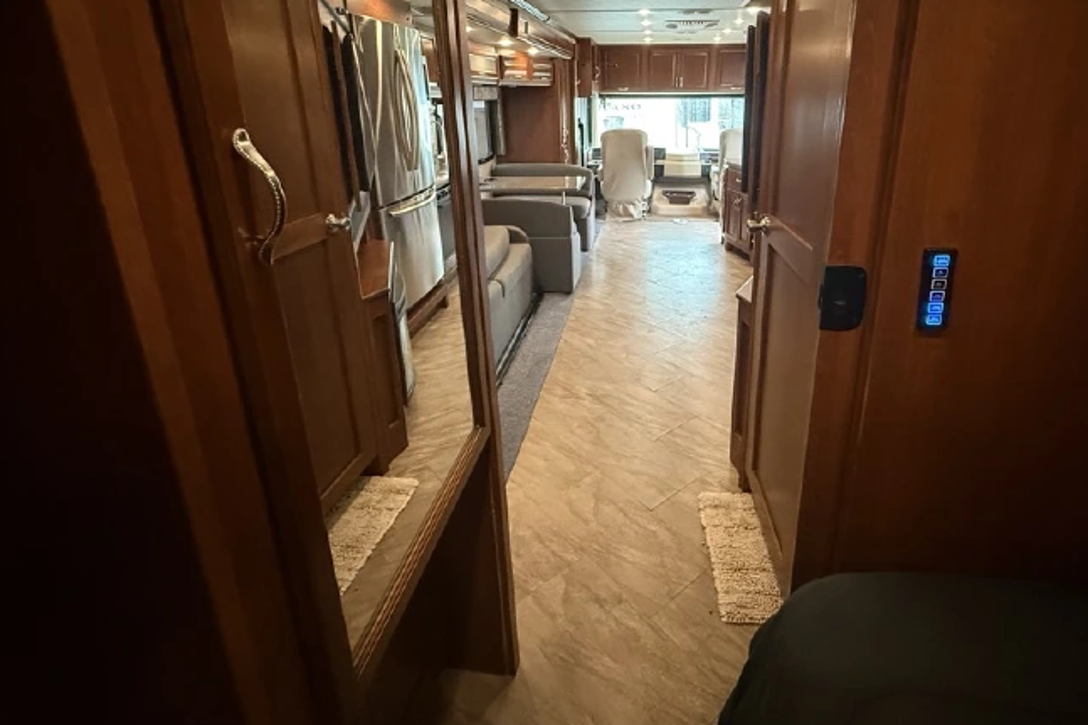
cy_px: 246
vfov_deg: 65.7
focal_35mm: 18
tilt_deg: -15.5
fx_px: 544
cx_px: 614
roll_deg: +0.9
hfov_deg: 89.5
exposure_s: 1/60
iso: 800
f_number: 2.2
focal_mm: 2.22
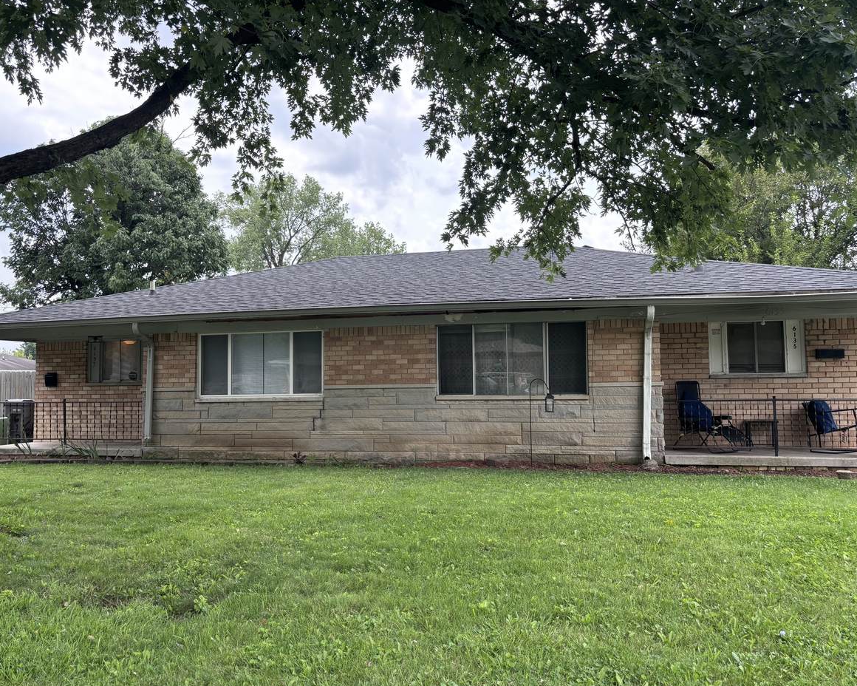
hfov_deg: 62.2
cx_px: 413
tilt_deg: +3.0
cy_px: 339
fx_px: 710
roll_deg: +0.8
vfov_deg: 51.5
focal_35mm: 28
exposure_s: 1/781
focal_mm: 5.96
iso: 50
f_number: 1.6
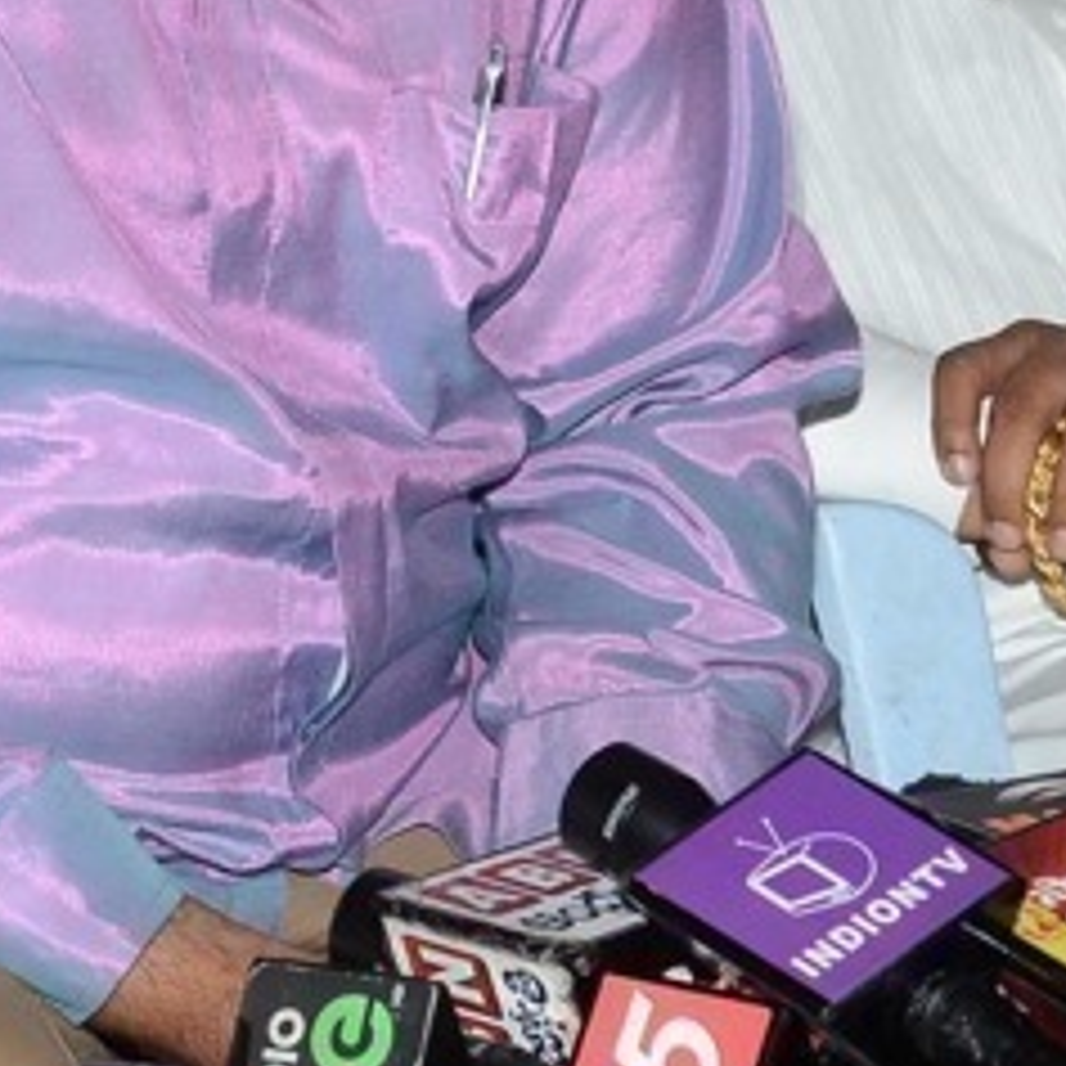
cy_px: -38
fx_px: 8989
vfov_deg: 6.8
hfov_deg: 6.7
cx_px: -549
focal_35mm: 258
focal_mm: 48
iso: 400
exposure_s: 1/125
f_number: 5.6
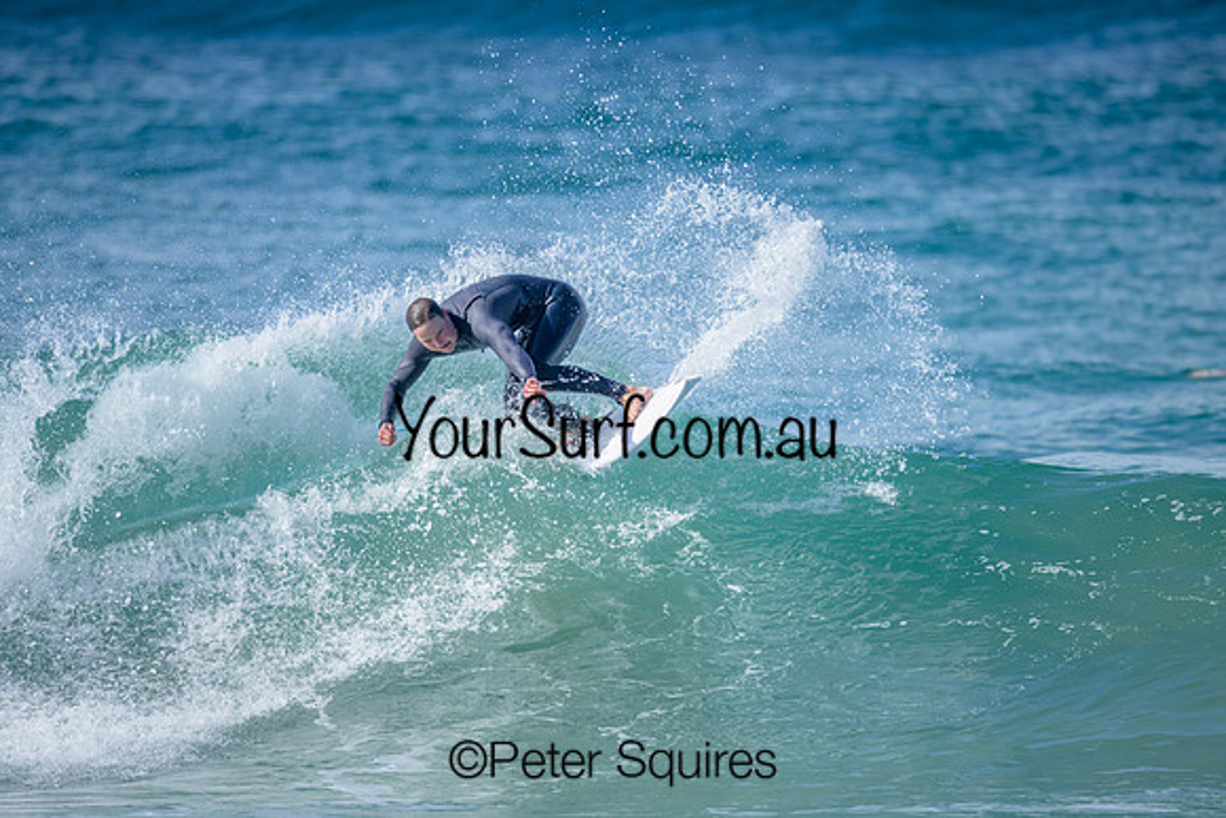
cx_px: 613
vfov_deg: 1.7
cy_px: 409
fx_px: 27250
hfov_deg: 2.6
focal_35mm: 800
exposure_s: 1/2500
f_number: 6.3
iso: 500
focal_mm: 800
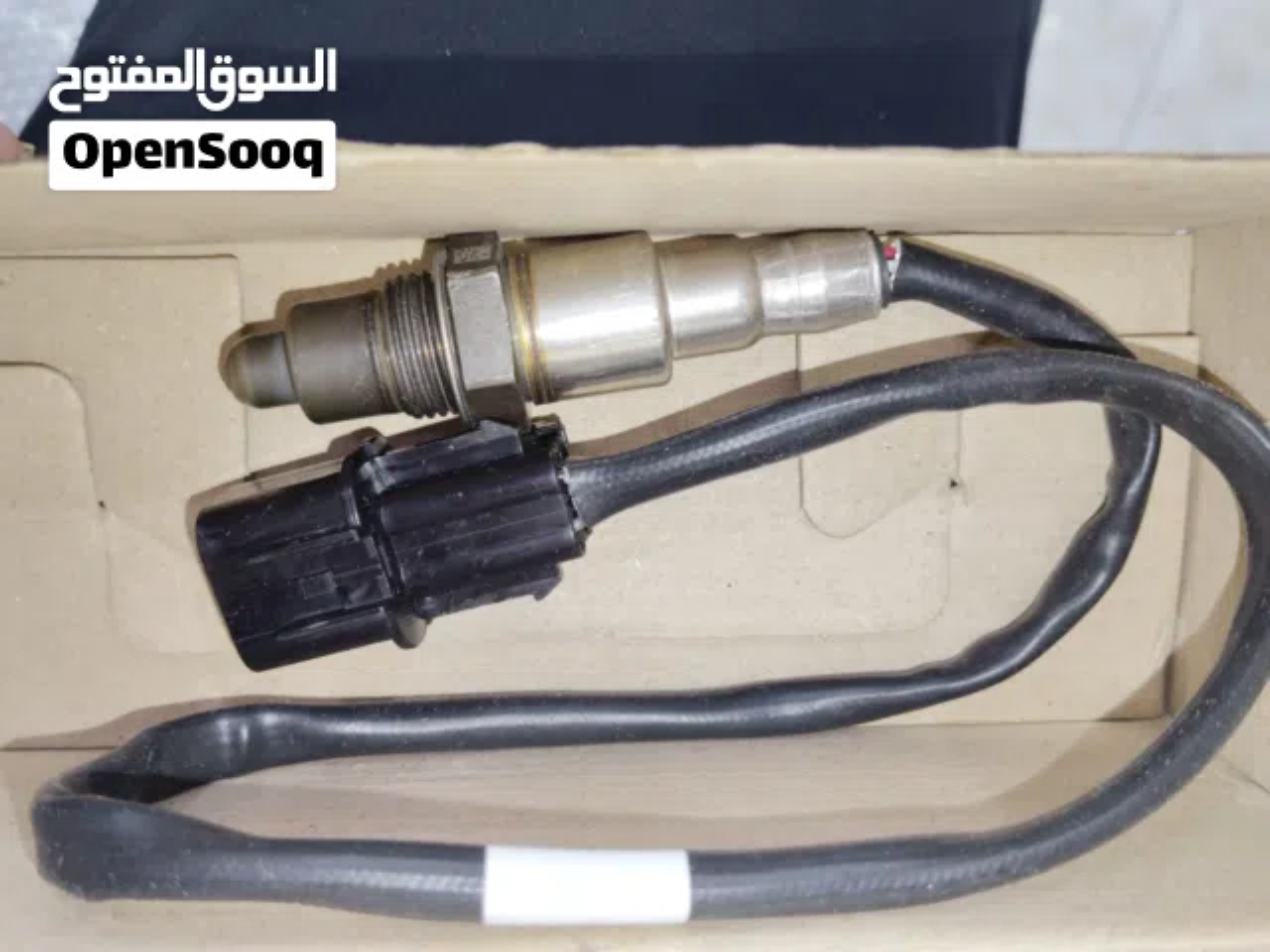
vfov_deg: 48.2
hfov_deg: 61.7
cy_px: 476
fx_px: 1064
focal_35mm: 29
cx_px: 635
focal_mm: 4.25
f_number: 1.8
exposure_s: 1/60
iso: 79
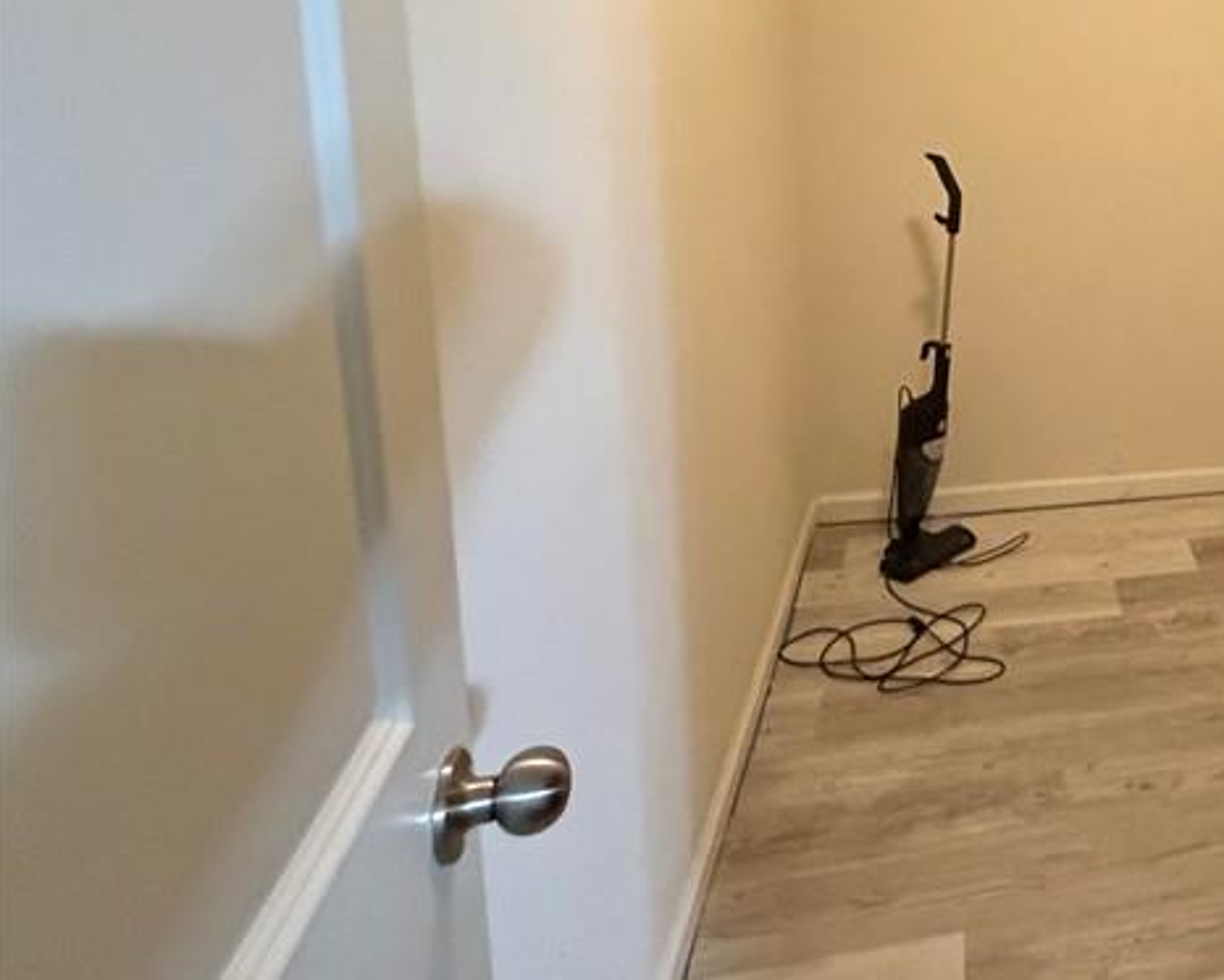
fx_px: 1087
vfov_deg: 46.7
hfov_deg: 44.9
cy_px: 244
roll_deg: -3.4
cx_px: 1340
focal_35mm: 30
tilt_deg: -11.1
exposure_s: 1/60
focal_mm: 2.22
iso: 1000
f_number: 2.2
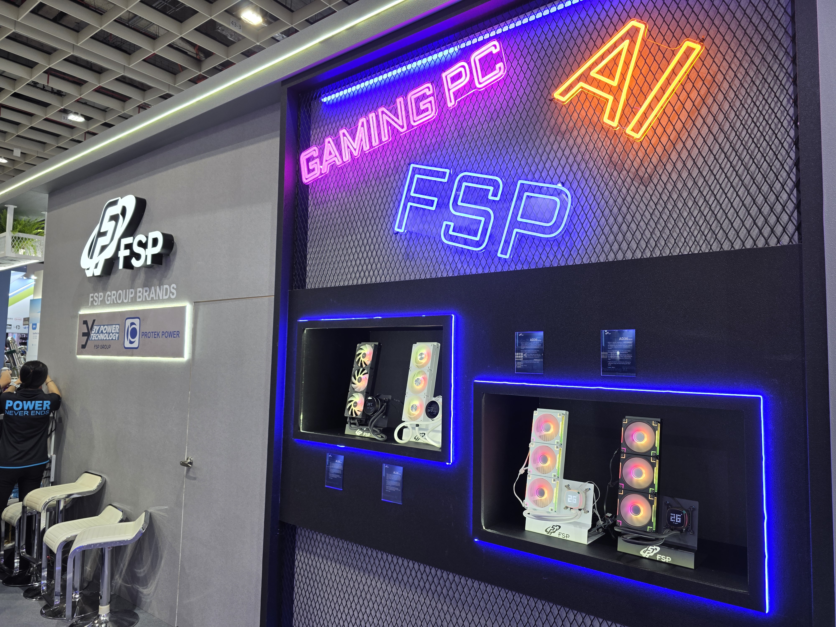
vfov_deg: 58.9
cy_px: 314
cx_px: 418
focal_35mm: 23
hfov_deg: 73.9
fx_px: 555
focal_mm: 6.3
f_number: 1.7
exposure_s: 1/120
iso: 64
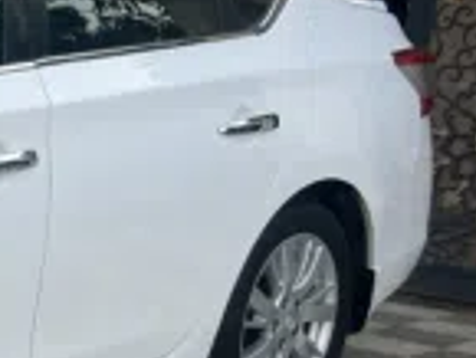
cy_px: 292
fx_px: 1583
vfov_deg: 12.8
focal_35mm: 115
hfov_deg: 14.1
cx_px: -509
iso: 50
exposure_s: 1/411
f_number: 1.5
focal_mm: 5.7
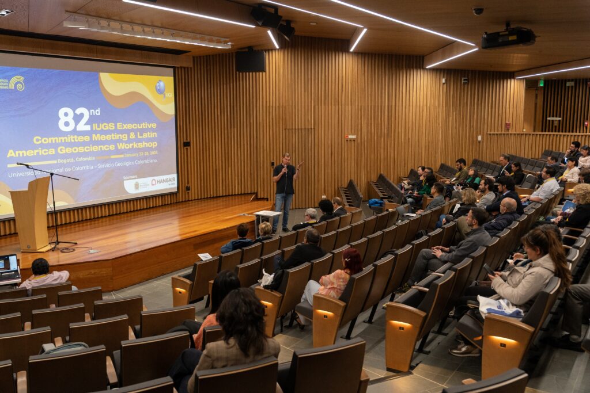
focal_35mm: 34
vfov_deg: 38.9
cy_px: 196
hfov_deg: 55.8
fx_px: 557
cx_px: 295
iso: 3200
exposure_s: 1/200
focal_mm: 34
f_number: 3.5
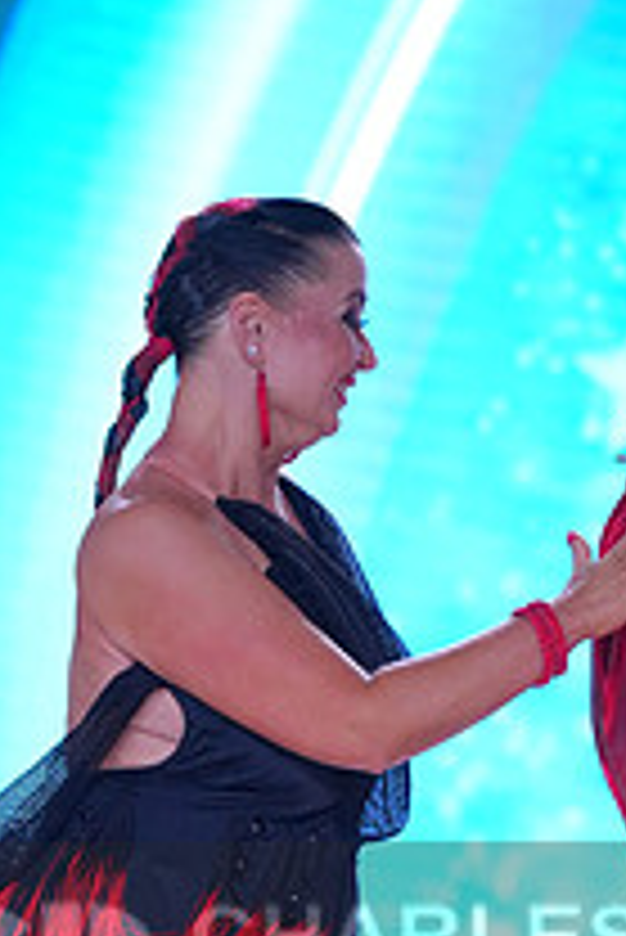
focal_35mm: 491
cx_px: 471
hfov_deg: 2.8
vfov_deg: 4.2
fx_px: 12785
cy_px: 994
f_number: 5.6
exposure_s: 1/400
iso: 1600
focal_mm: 176
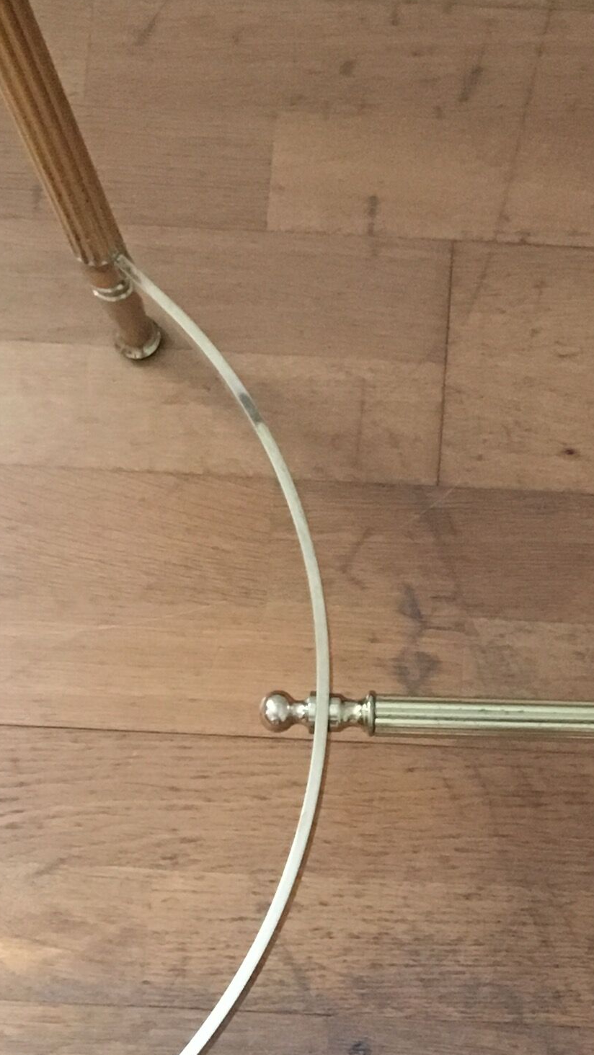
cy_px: 674
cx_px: 552
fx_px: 2435
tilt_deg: -74.5
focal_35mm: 87
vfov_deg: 24.4
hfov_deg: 13.8
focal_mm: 4.15
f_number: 2.2
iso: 250
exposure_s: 1/25
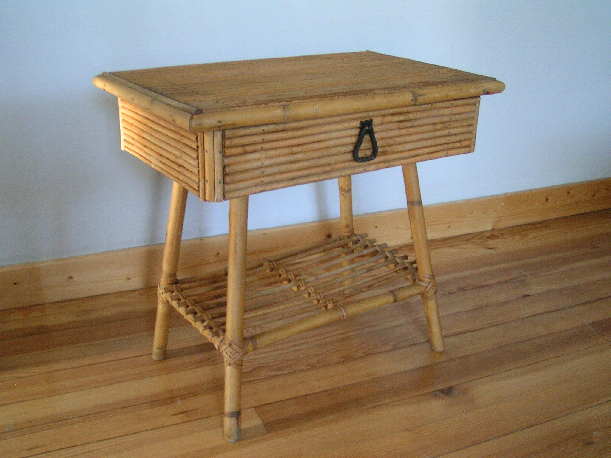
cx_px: 306
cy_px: 229
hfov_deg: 49.0
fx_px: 671
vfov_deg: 37.7
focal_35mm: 38
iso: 200
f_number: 2.8
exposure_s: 1/25
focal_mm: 5.8
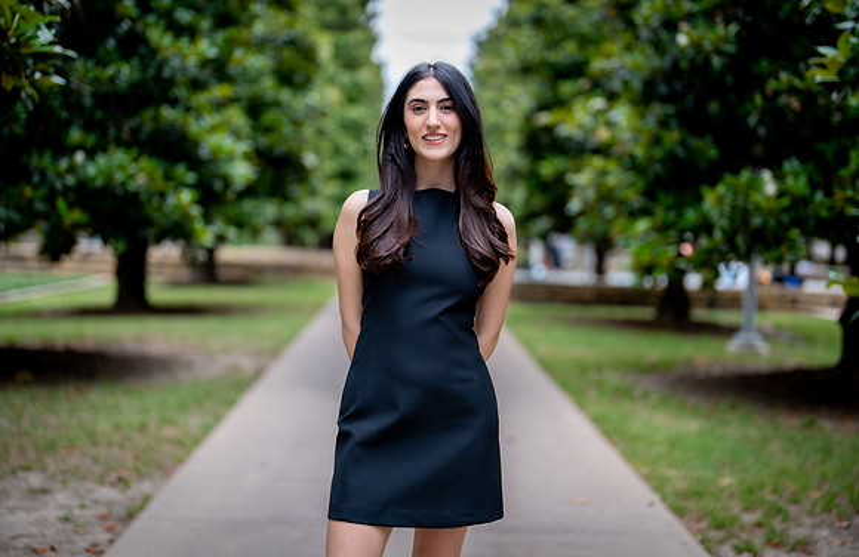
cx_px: 421
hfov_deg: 36.8
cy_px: 248
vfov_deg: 24.3
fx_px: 1292
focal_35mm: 55
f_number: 1.2
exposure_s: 1/250
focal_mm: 50
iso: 100
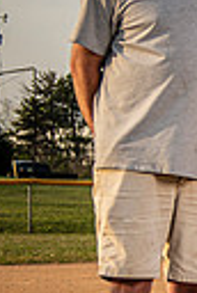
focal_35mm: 207
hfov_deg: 6.2
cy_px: 228
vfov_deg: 9.9
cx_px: 589
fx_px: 1690
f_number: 4
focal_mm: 45
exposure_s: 1/2500
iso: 64
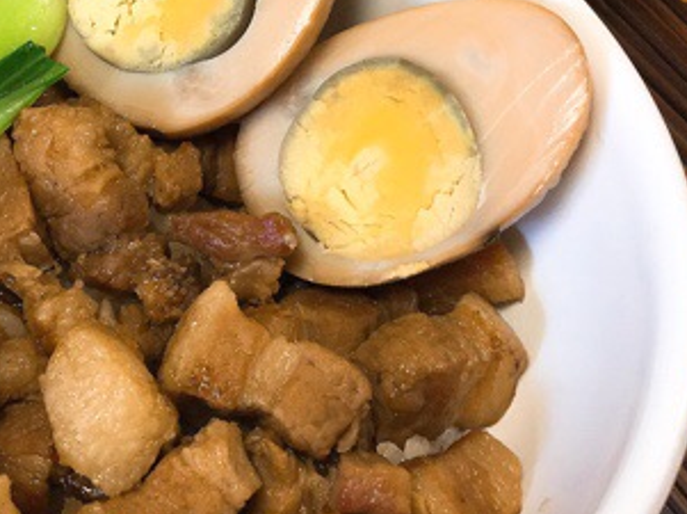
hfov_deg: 28.7
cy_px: 185
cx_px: 123
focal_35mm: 66
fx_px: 1308
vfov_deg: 22.1
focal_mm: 3.3
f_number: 2.4
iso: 50
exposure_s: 1/30
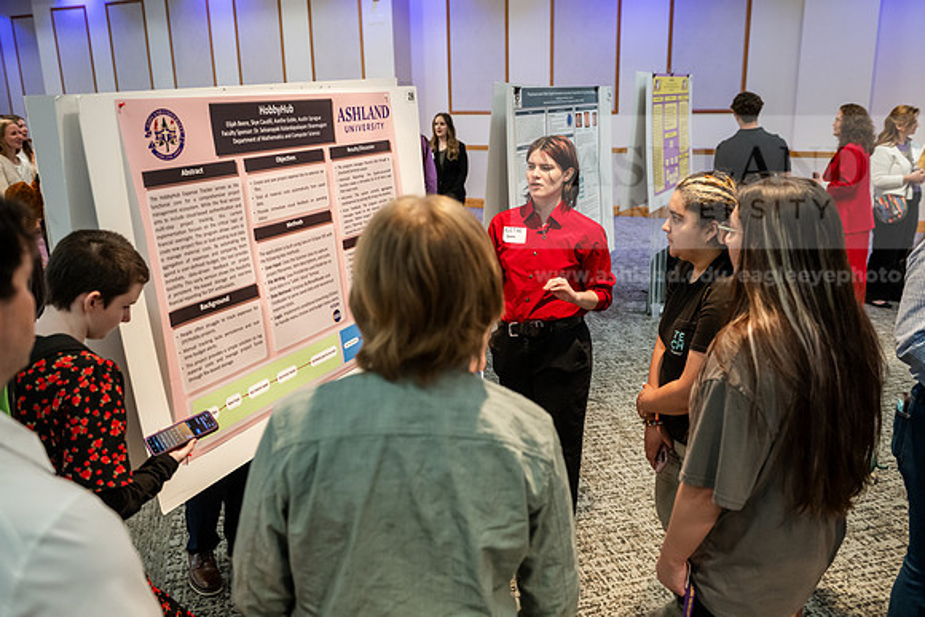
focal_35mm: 32
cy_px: 308
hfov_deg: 58.7
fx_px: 822
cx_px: 462
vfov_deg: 41.1
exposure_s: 1/160
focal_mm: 32
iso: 2500
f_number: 3.2
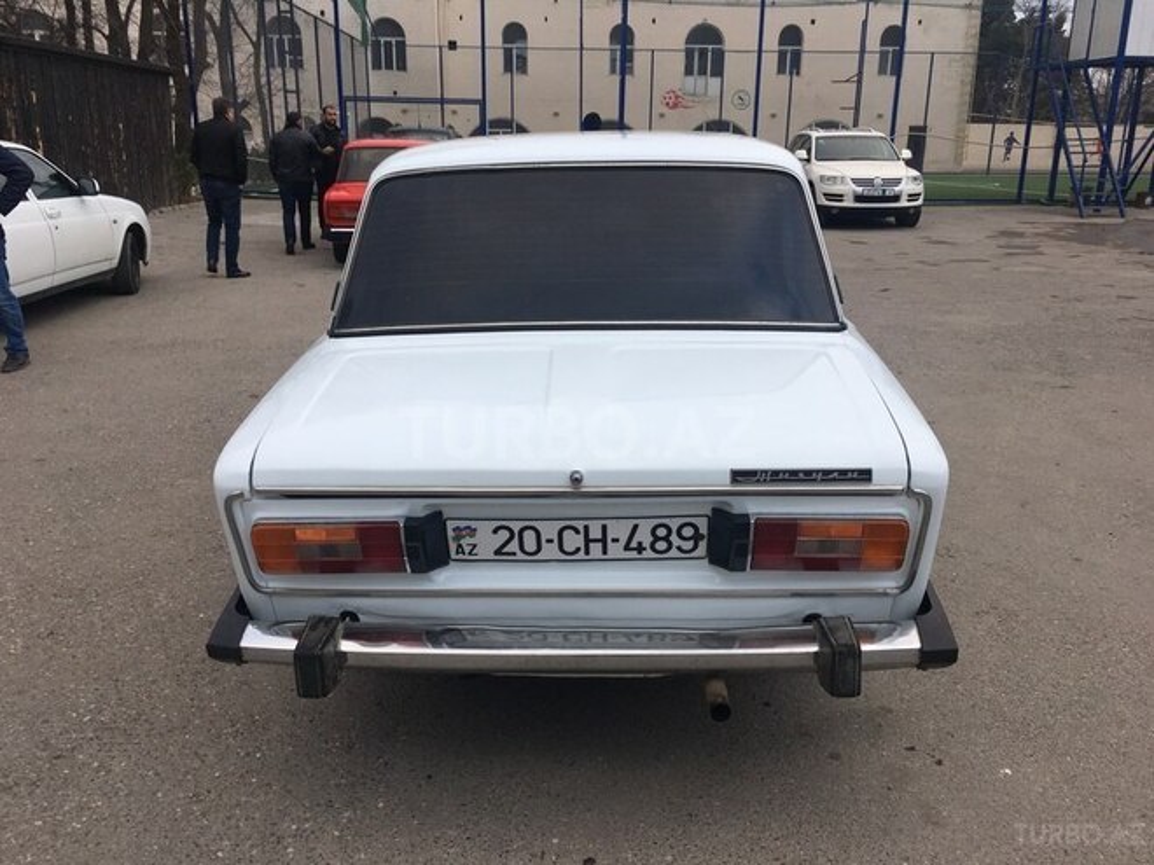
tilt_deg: -15.0
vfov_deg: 48.2
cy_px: 432
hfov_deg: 61.7
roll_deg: -0.4
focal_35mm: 29
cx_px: 577
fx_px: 967
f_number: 2.2
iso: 25
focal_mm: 4.15
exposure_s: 1/100
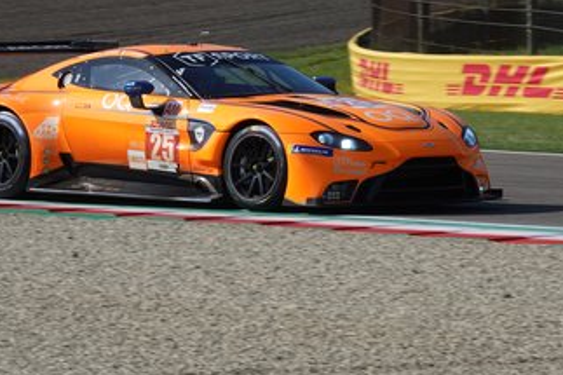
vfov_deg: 4.5
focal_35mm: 308
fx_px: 4814
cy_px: 147
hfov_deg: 6.7
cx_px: 268
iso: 100
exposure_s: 1/500
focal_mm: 81.1
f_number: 6.3
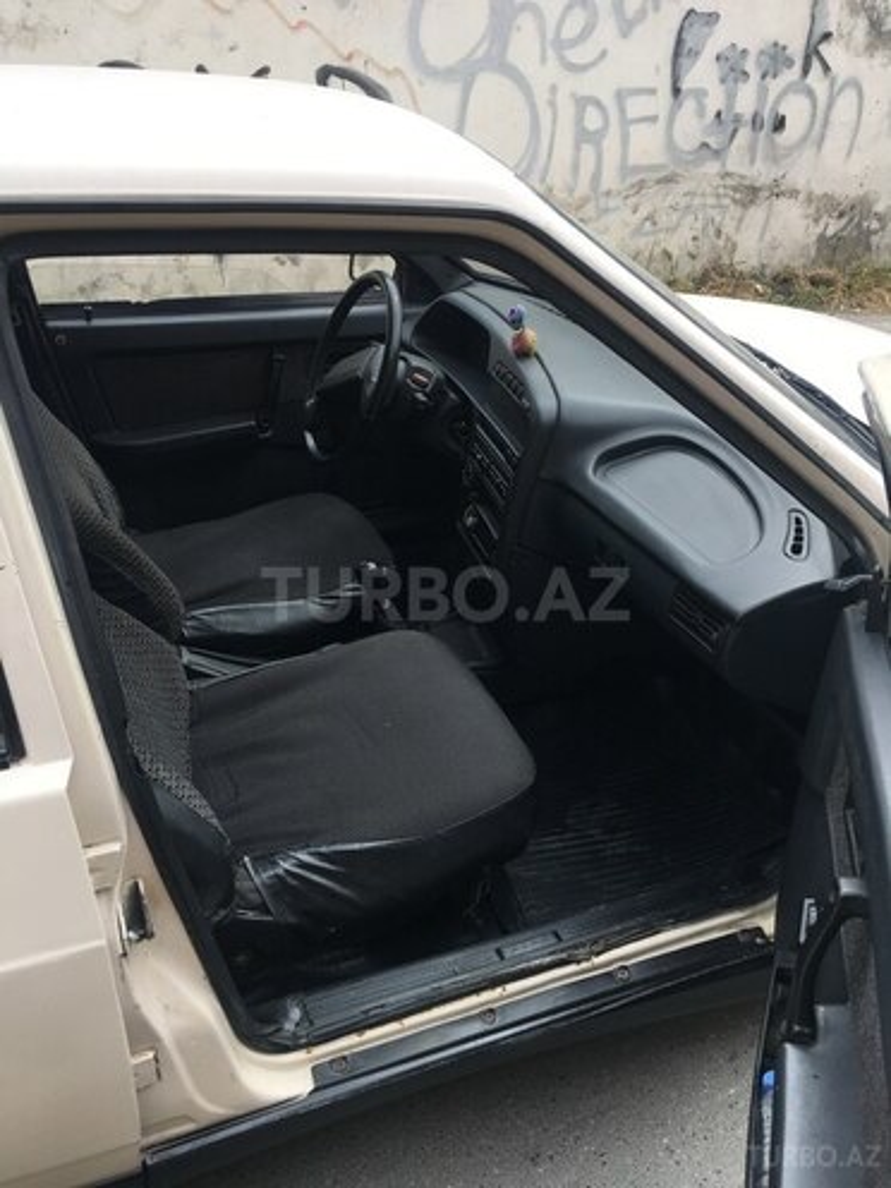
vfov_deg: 61.7
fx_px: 995
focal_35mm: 29
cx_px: 446
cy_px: 594
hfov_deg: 48.2
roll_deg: -1.2
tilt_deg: -29.4
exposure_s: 1/381
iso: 25
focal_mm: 4.15
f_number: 2.2
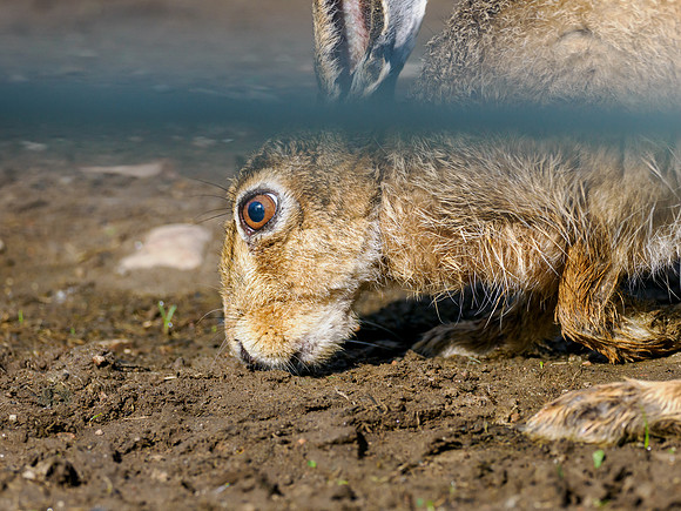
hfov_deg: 3.3
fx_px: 11823
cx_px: 340
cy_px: 256
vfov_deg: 2.5
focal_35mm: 601
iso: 500
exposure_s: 1/2500
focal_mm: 300
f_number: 4
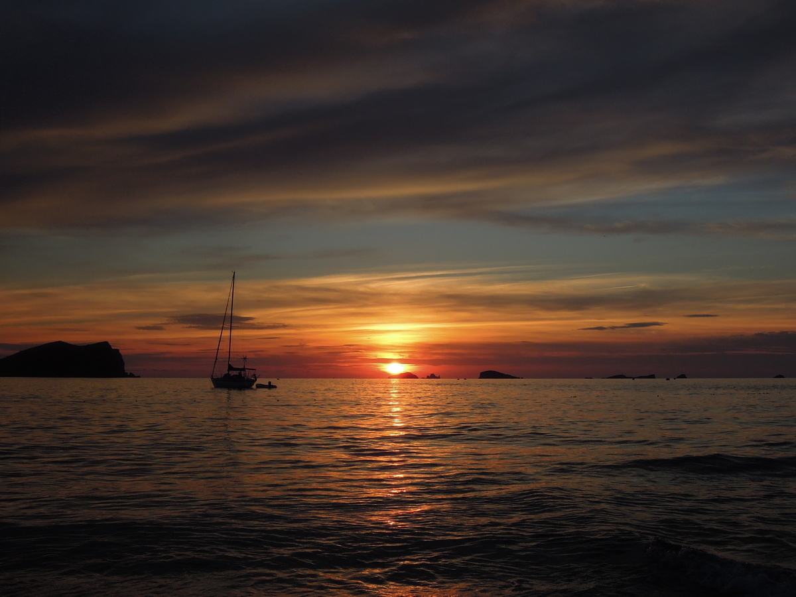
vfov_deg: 32.2
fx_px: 1035
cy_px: 298
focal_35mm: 45
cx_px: 398
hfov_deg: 42.1
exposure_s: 1/1250
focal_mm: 8.1
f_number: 3.5
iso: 160
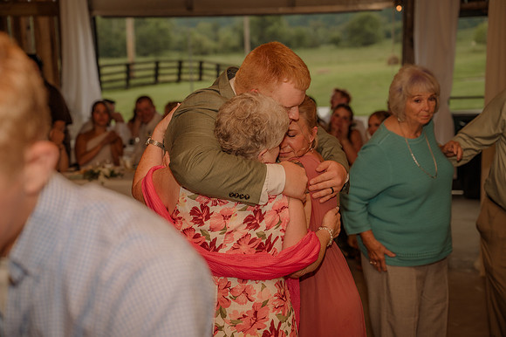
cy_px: 168
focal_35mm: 70
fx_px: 983
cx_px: 253
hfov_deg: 28.9
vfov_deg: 19.4
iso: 320
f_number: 4
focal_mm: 70
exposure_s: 1/200
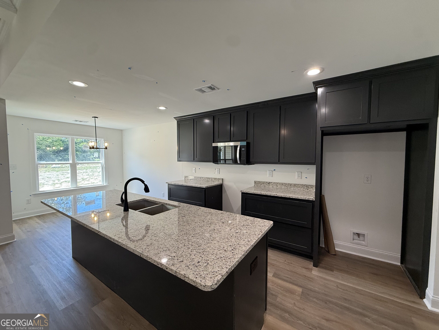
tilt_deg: -2.2
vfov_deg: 85.7
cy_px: 165
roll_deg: +0.1
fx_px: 178
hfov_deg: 102.1
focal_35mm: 14
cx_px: 220
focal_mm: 2.22
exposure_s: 1/120
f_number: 2.2
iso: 160
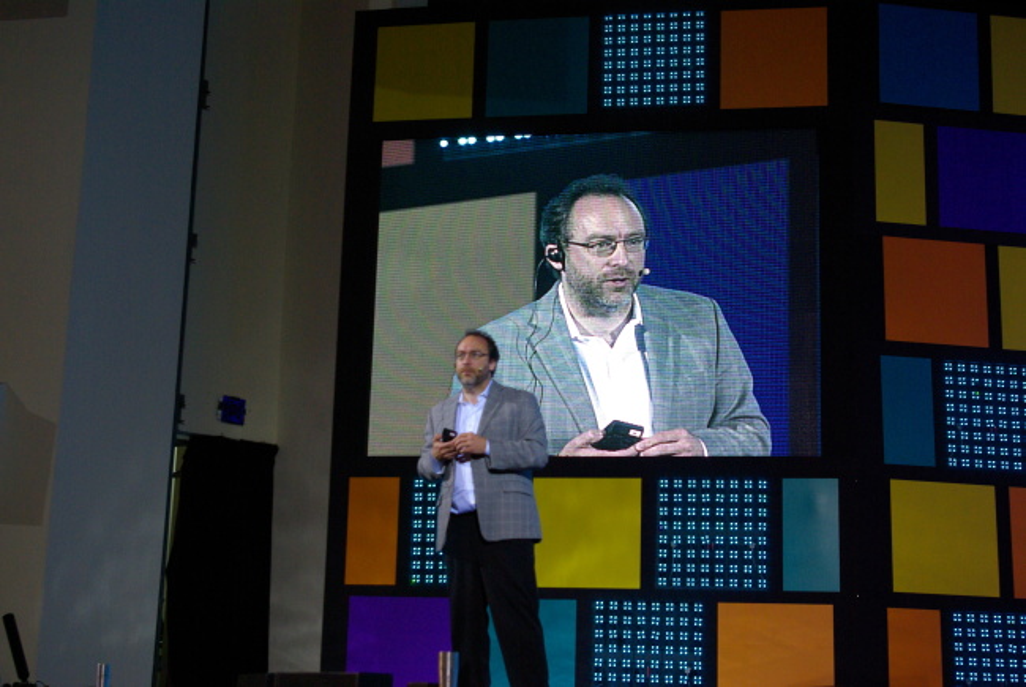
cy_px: 344
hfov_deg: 35.0
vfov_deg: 23.8
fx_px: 1626
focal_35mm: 57
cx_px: 513
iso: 800
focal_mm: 38
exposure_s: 1/50
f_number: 4.5
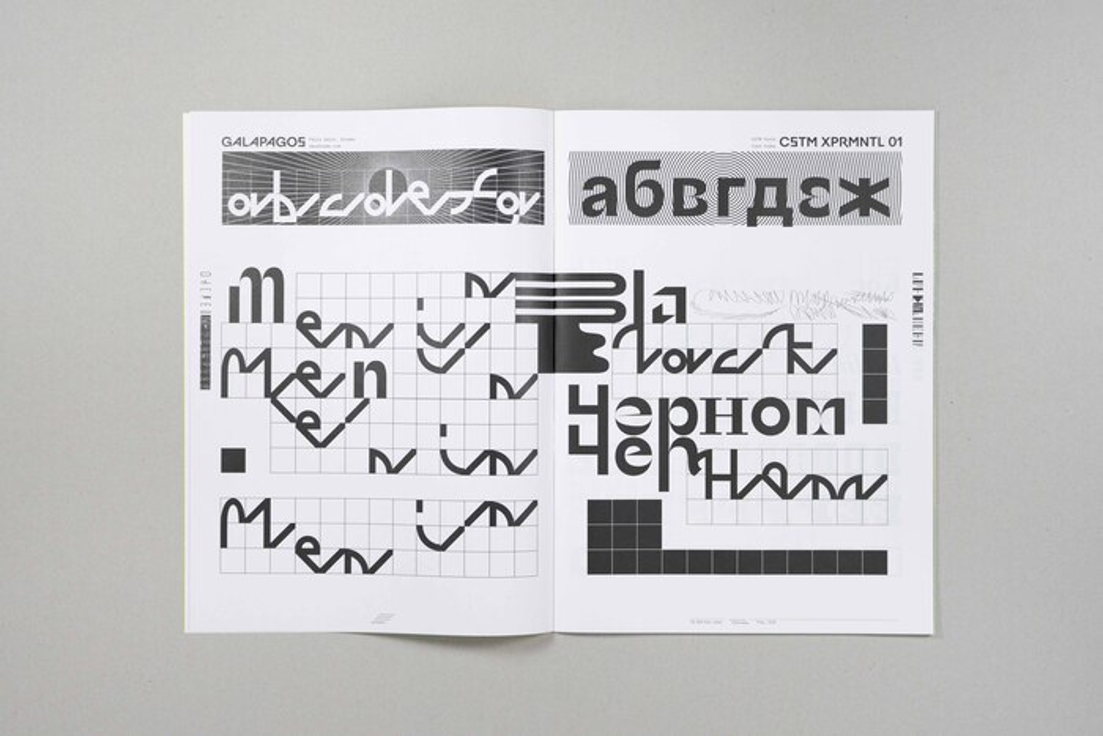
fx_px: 1318
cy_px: 368
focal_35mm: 43
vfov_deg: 31.2
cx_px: 552
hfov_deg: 45.4
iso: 400
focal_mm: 43
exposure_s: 1/125
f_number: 5
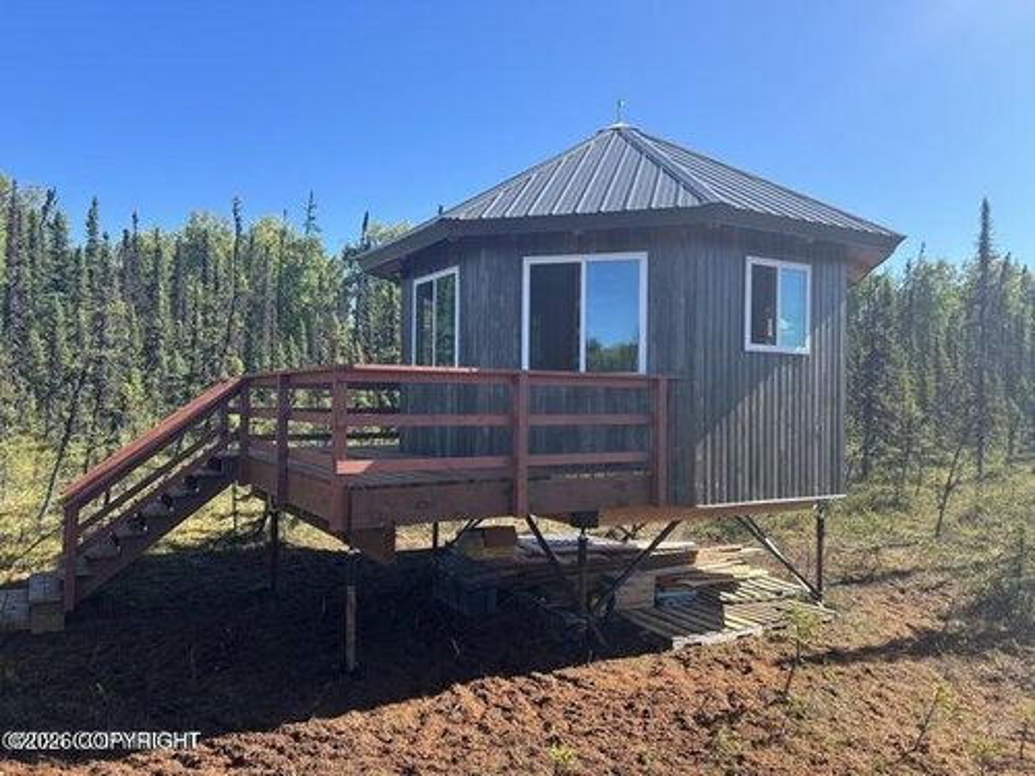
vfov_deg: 53.1
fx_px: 777
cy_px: 388
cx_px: 518
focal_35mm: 26
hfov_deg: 67.3
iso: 50
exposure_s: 1/1669
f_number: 1.5
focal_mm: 5.7
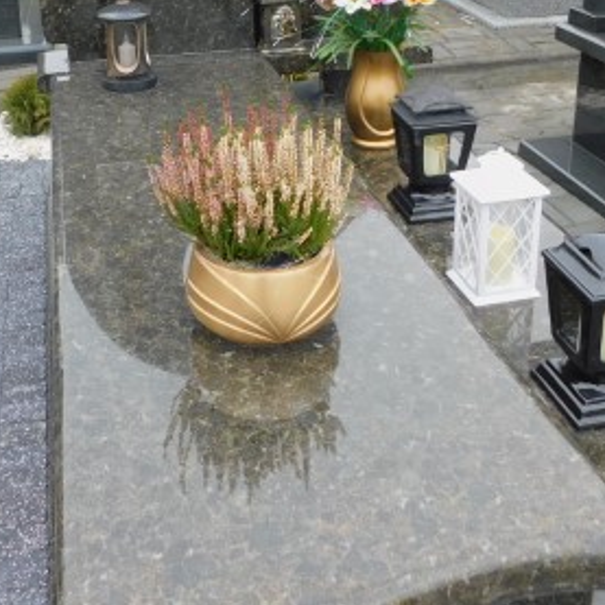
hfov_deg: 34.6
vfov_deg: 33.8
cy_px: 133
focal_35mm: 49
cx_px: 247
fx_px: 969
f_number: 3
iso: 125
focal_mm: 4.1
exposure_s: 1/100
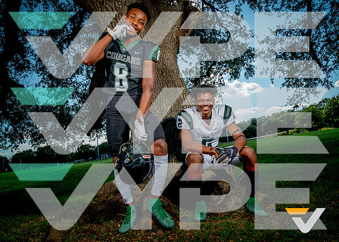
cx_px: 170
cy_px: 121
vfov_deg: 53.1
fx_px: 242
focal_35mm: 25
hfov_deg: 69.9
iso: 100
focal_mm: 24
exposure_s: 1/125
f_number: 8
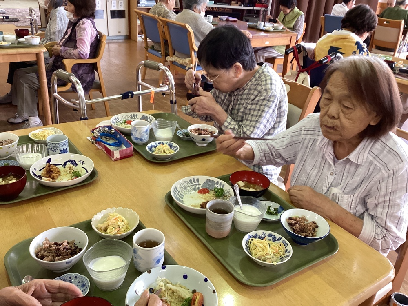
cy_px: 153
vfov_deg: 45.4
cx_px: 204
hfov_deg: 58.4
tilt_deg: -24.8
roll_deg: -5.5
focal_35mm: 31
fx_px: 365
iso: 200
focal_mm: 3.3
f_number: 2.4
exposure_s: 1/60
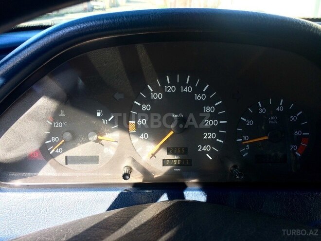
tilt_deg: -21.6
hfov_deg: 61.7
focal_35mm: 29
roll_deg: -1.4
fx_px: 269
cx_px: 160
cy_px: 120
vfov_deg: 48.2
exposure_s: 1/121
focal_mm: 4.15
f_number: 2.2
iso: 32
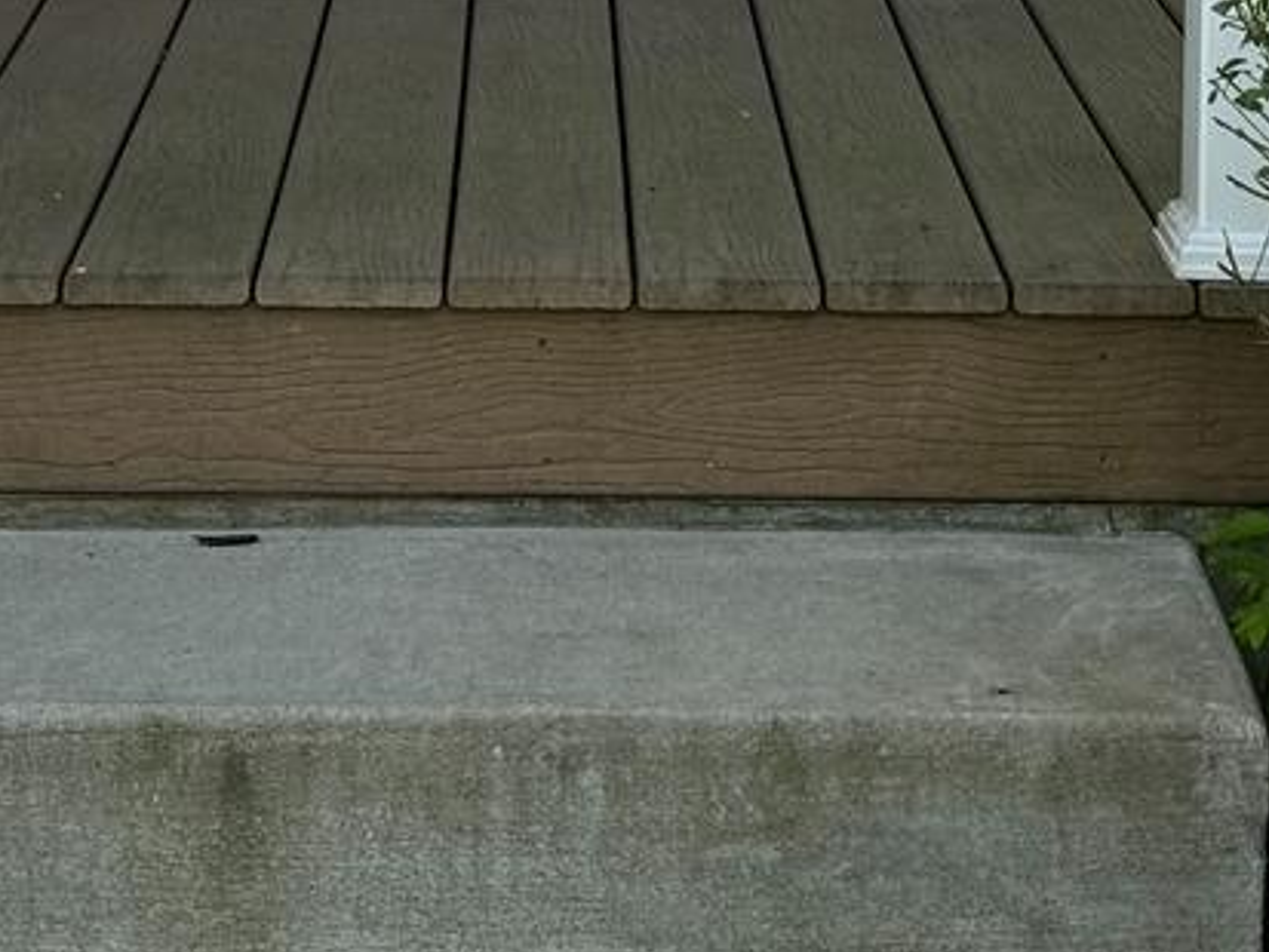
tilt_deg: +6.1
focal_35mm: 119
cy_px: -1188
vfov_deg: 10.9
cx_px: 876
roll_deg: -1.3
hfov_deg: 16.5
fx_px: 4364
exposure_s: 1/2415
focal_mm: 6.76
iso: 80
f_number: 1.78
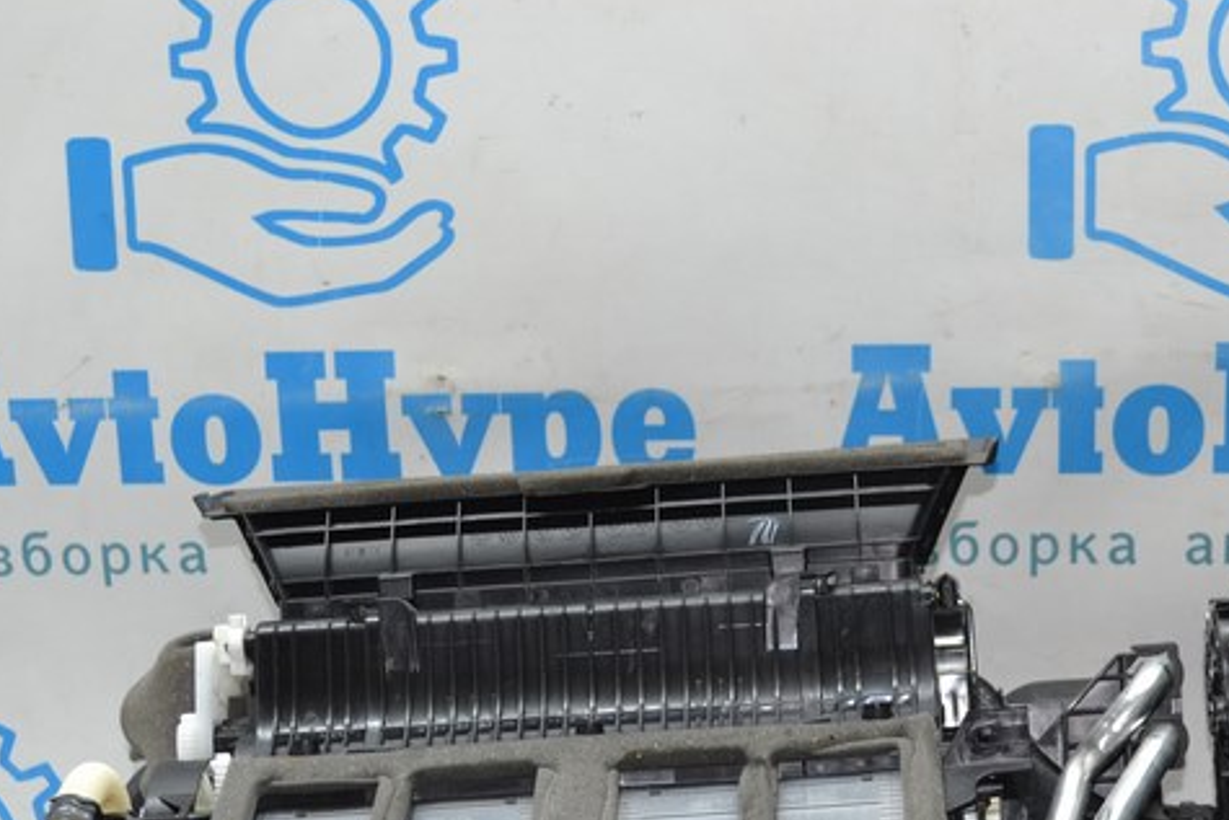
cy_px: 852
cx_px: 893
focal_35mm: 84
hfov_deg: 24.0
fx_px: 2868
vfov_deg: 15.9
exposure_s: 1/80
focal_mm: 26
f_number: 4.2
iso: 400
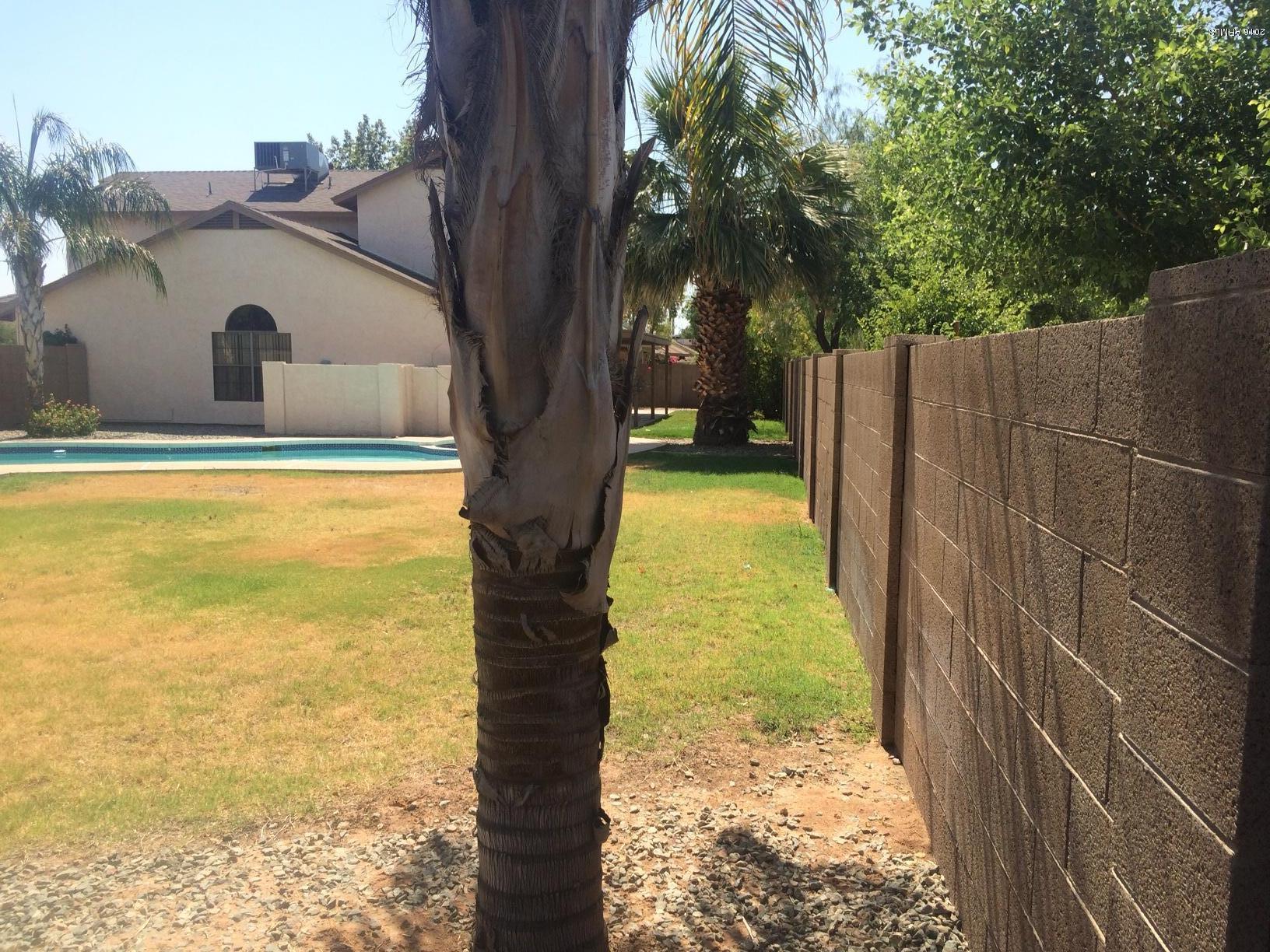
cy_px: 476
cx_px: 635
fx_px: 1064
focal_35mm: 29
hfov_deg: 61.7
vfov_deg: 48.2
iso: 32
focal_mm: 4.15
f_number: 2.2
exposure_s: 1/1282
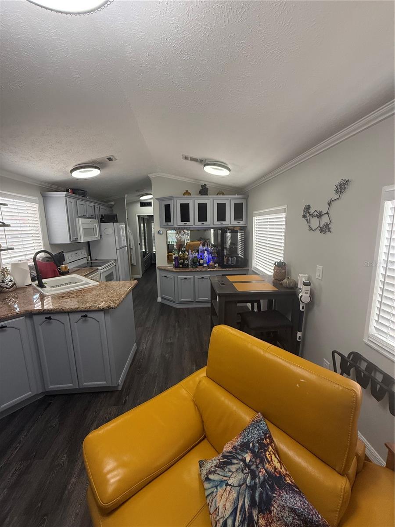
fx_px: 213
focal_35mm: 14
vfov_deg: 102.1
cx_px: 198
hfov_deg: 85.7
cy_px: 264
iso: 250
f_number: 2.2
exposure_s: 1/99
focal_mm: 2.22
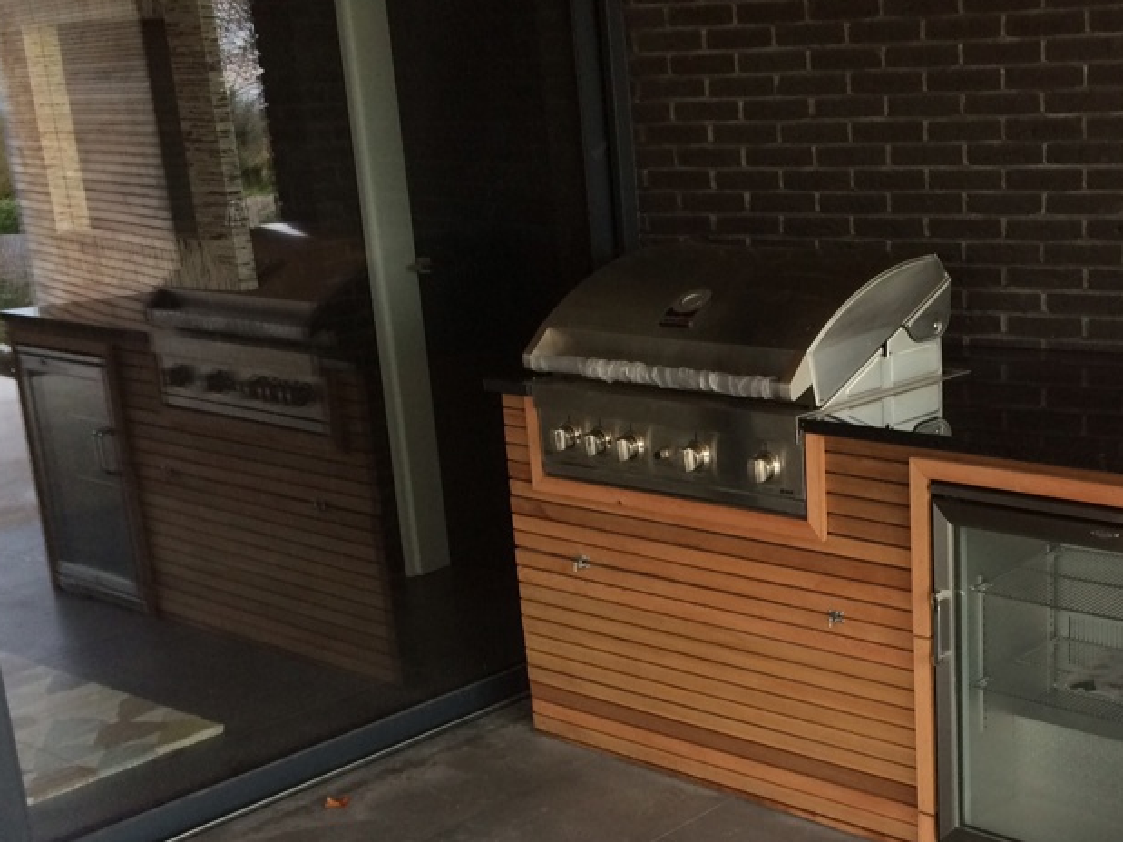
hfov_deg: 38.3
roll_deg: +1.7
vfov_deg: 30.1
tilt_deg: -18.5
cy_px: 539
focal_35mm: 48
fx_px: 1557
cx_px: 880
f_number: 2.2
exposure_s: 1/33
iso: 50
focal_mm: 4.15
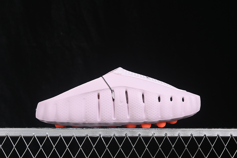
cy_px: 79
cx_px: 118
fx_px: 494
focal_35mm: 75
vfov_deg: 18.2
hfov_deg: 27.0
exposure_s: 1/80
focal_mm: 50
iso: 160
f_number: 8
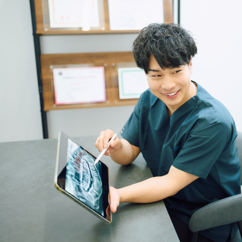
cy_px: 121
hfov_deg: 29.1
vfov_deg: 29.6
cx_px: 181
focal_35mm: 58
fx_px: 459
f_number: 1.8
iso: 400
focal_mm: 45
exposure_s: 1/125
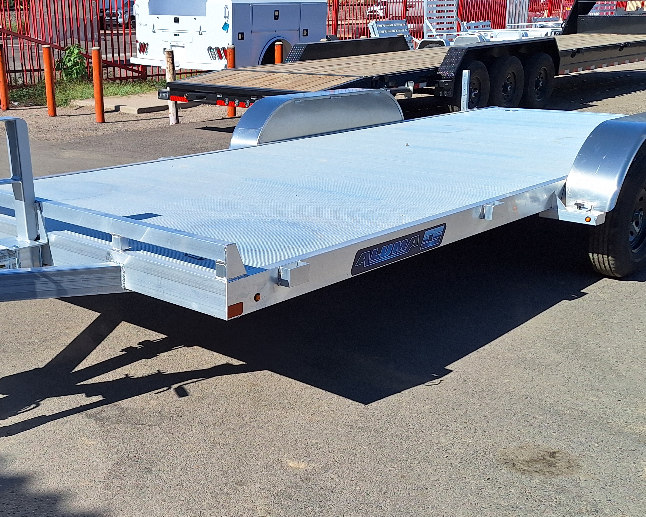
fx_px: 822
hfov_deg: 42.5
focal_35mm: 43
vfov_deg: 34.5
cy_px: 355
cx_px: 231
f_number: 1.8
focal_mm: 5.54
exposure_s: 1/3571
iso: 40
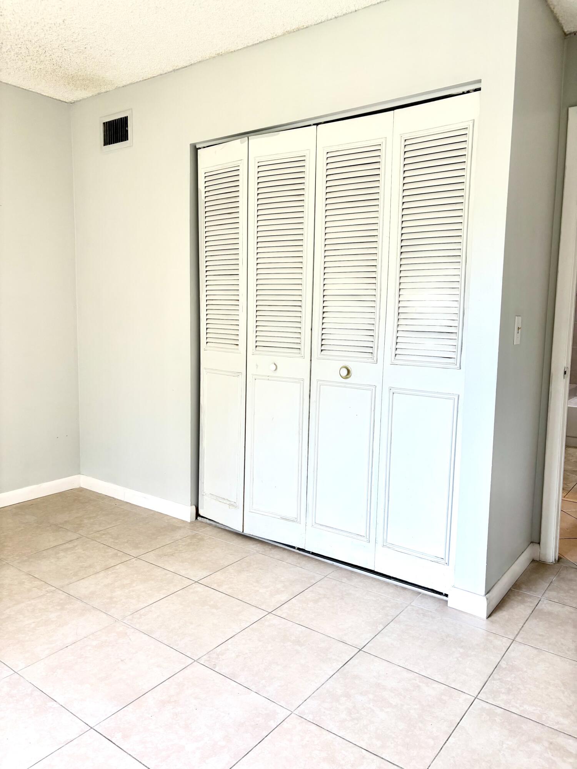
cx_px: 288
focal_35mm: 26
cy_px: 384
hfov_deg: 53.1
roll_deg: -0.7
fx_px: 578
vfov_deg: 67.3
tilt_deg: -5.1
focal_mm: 5.96
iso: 64
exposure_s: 1/120
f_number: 1.6
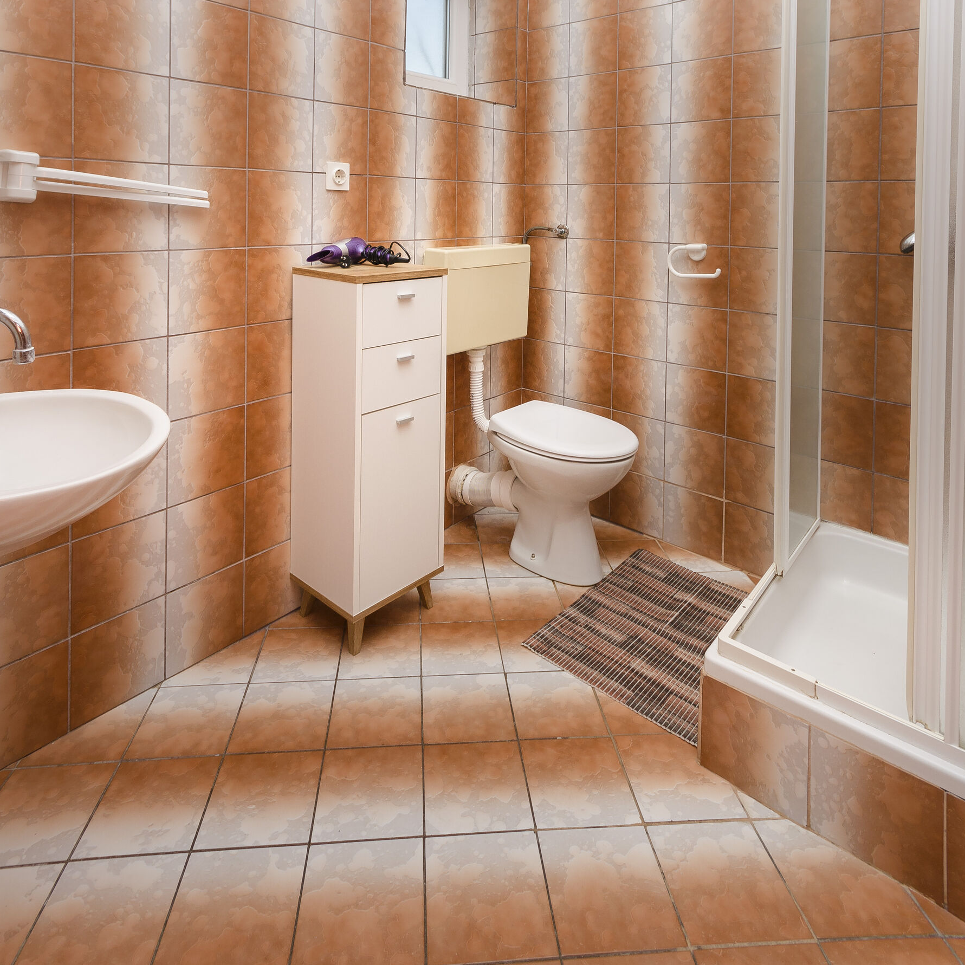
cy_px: 207
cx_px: 473
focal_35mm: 20
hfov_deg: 74.8
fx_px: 631
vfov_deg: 68.4
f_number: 7.1
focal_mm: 10
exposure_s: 1/160
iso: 160
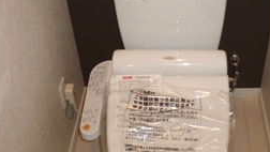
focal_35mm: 54
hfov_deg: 38.0
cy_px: 35
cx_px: 181
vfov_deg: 22.0
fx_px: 387
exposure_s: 1/60
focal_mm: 4.3
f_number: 2.5
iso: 160
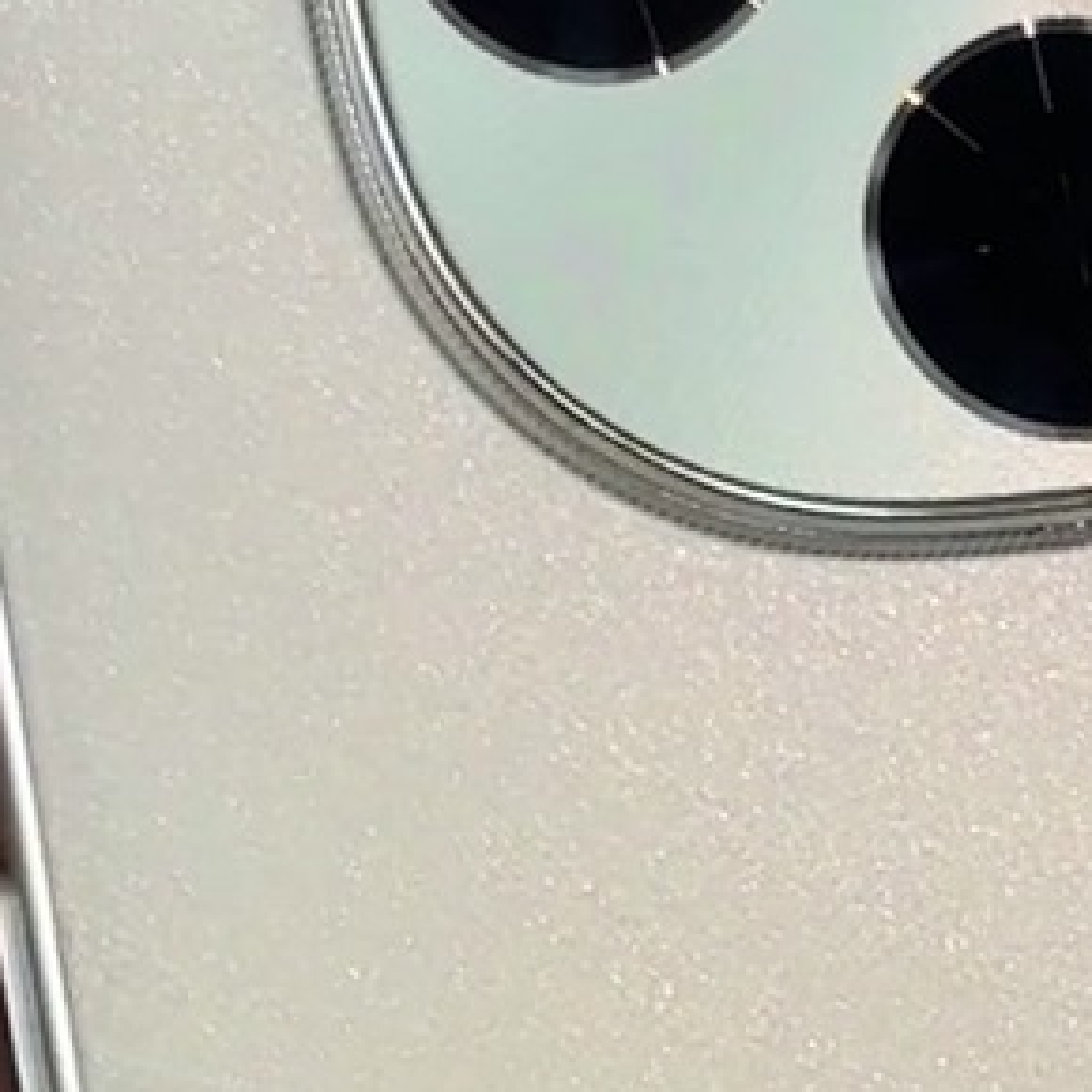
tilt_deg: -9.0
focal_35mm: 234
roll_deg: -2.2
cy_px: 1378
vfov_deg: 7.4
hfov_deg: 7.4
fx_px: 8352
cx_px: 1107
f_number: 1.78
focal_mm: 6.76
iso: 100
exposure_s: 1/74
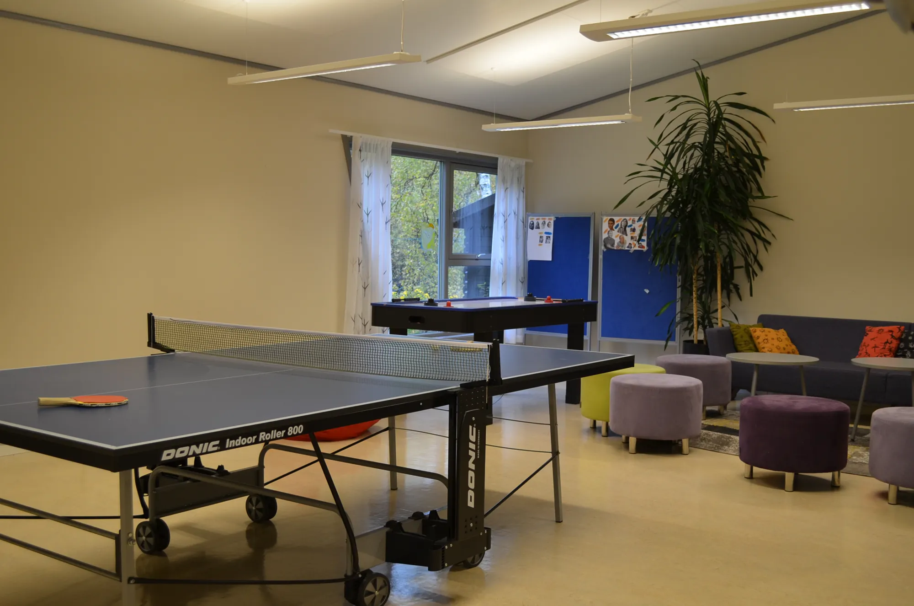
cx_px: 457
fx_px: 988
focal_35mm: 39
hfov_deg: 49.6
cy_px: 303
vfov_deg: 34.1
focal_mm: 26
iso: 400
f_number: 4.2
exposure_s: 1/80
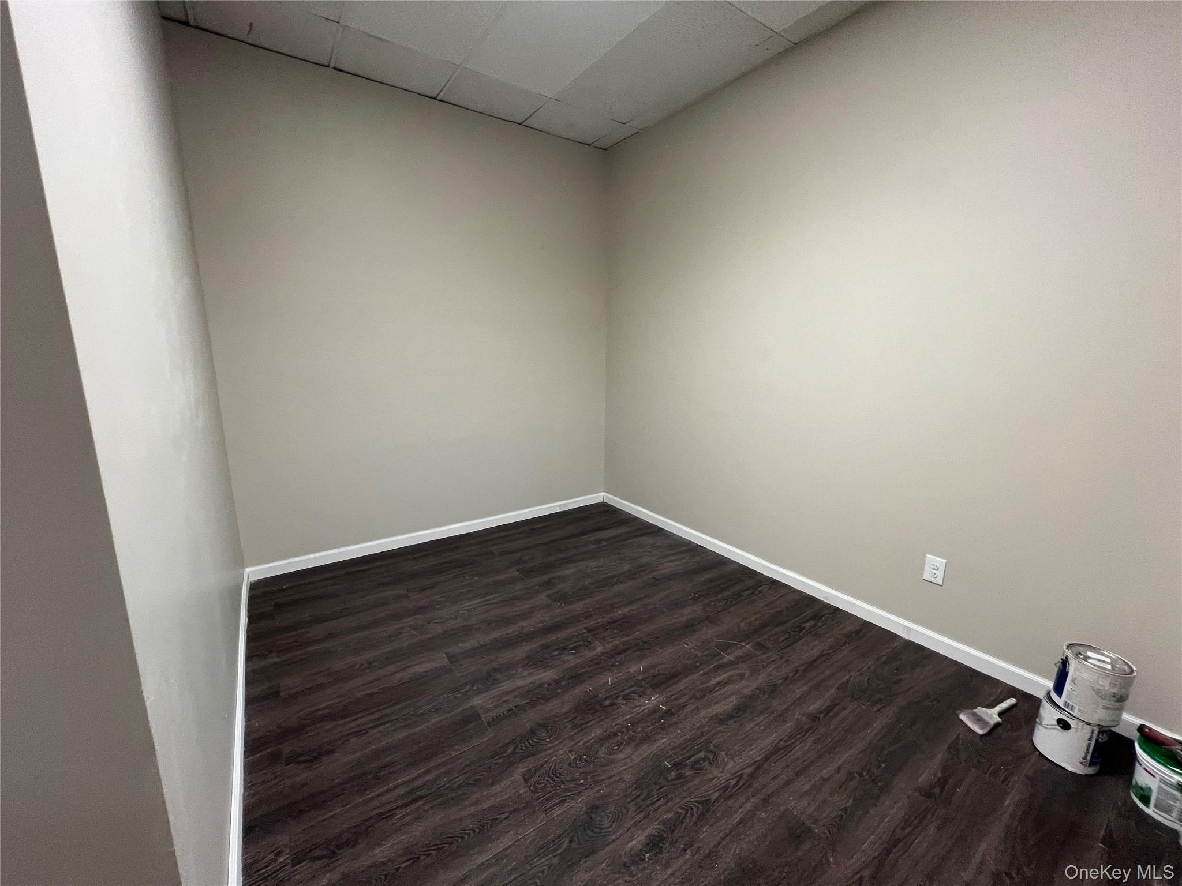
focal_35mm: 13
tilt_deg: -11.2
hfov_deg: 106.2
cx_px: 591
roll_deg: -3.4
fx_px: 444
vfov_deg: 89.9
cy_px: 443
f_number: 1.8
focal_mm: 1.57
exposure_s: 1/60
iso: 160
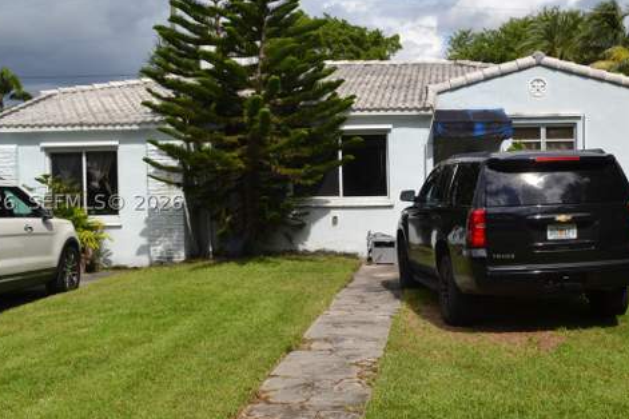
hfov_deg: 38.4
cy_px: 201
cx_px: 430
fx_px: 891
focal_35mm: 51
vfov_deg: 26.5
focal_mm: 20
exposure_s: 1/320
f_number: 9
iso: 100
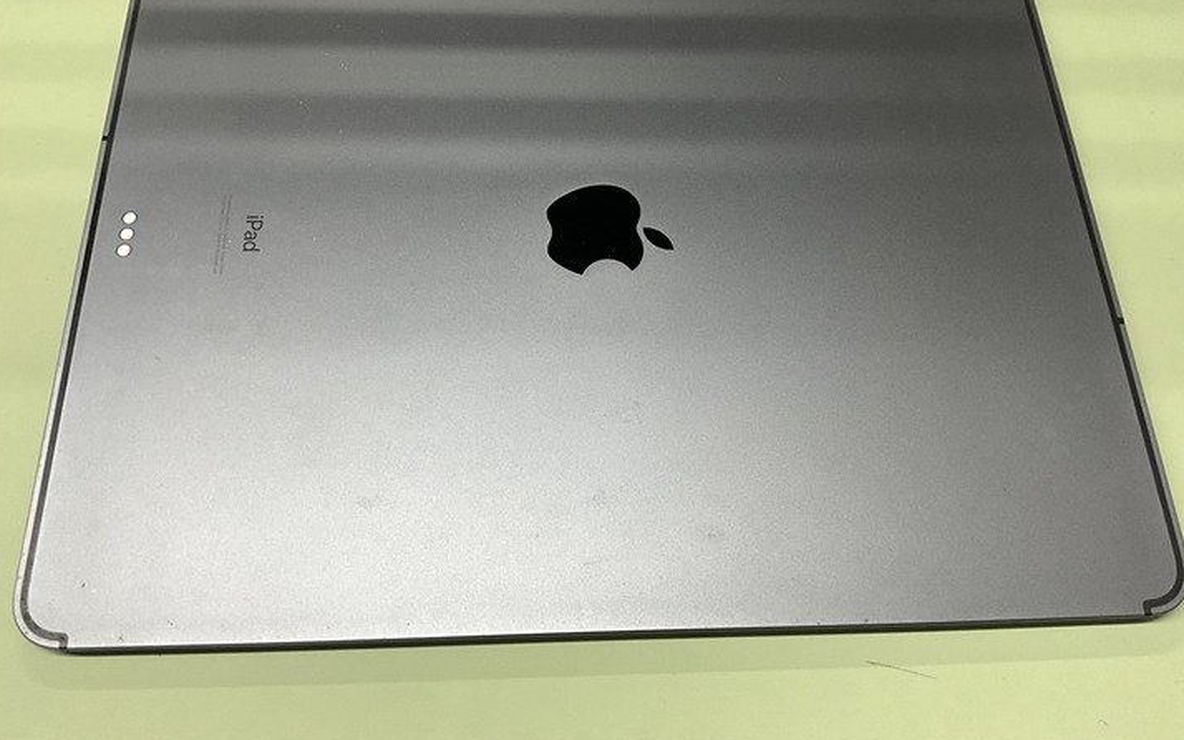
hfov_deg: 61.2
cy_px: 309
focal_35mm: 31
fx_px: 1000
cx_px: 590
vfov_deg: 40.5
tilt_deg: -66.4
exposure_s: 1/60
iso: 100
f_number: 1.8
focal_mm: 3
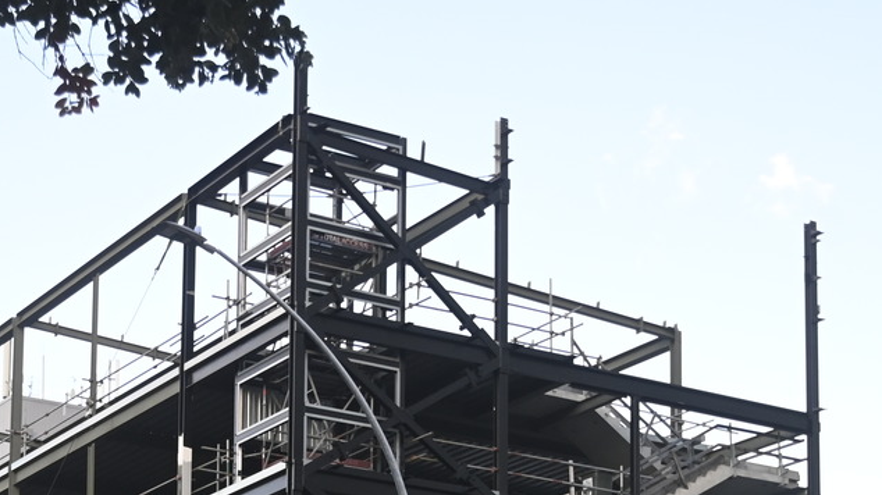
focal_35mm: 92
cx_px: 277
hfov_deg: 23.1
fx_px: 2151
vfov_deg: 12.3
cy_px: 807
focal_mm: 29
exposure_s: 1/800
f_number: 4
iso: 720
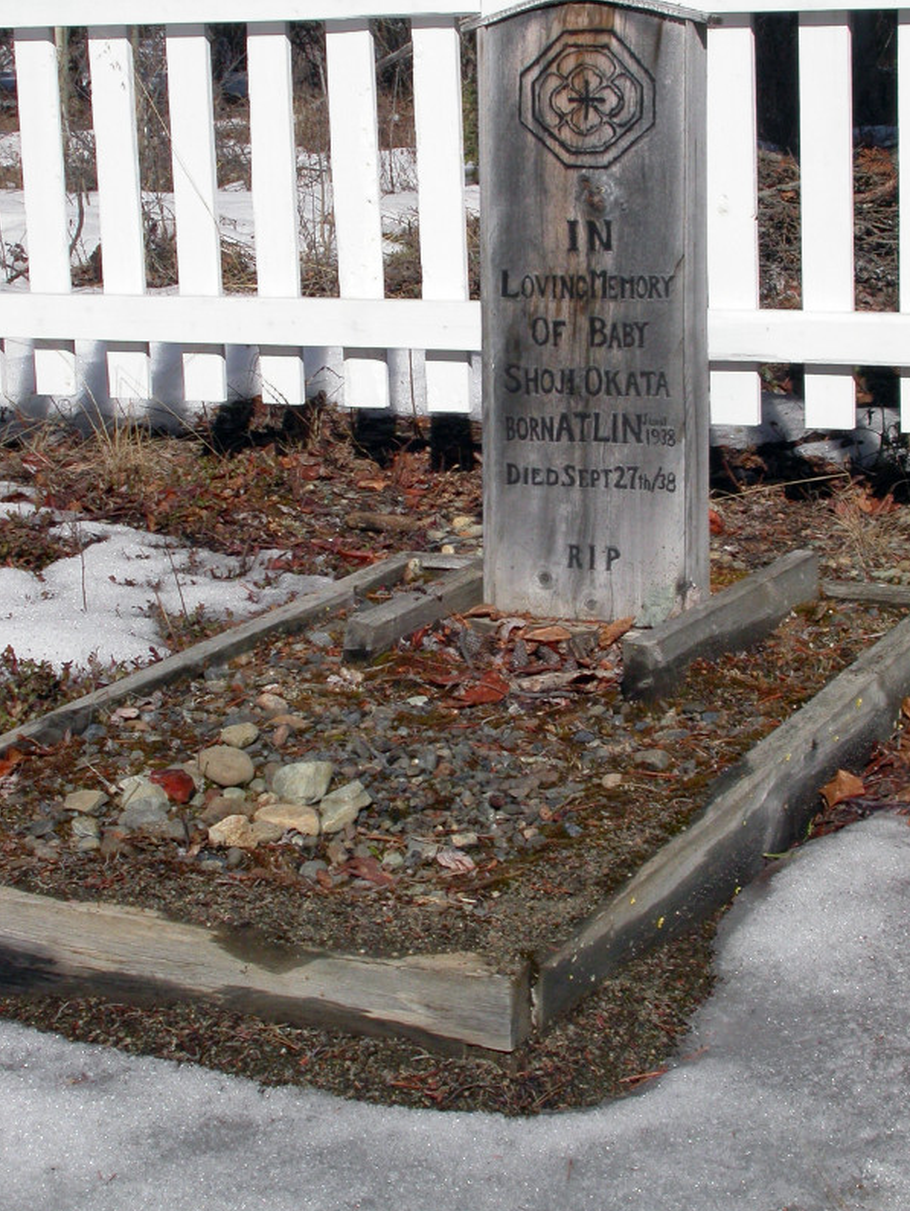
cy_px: 548
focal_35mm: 76
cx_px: 505
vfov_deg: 25.6
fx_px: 2662
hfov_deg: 19.4
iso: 100
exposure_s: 1/448
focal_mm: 13.6
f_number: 8.2
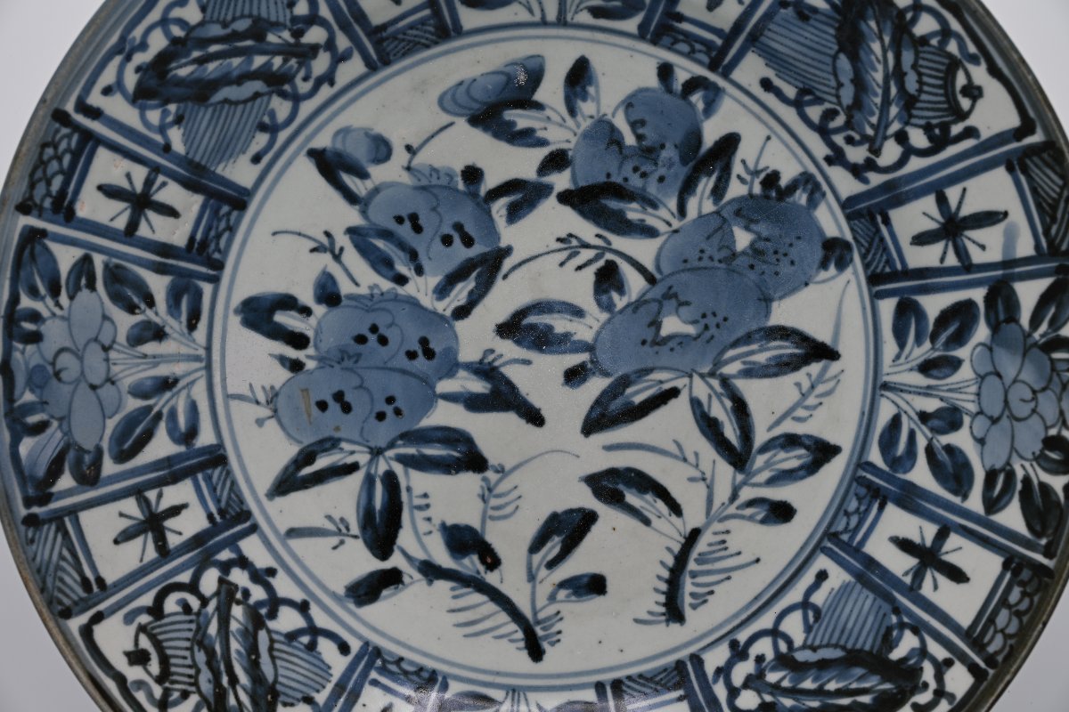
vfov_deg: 17.7
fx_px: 2286
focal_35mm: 77
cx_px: 534
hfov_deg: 26.3
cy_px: 356
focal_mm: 77
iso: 100
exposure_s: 1/25
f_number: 10
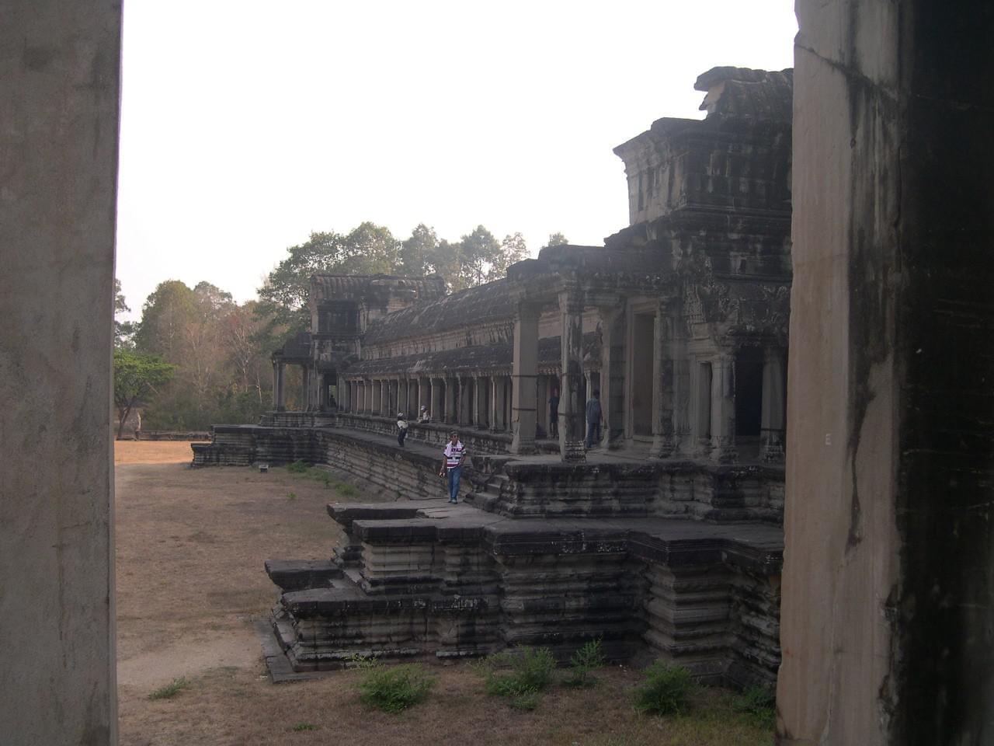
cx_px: 497
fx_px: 1091
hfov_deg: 49.0
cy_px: 373
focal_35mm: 38
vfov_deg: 37.7
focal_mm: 8
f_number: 2.8
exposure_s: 1/523
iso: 100
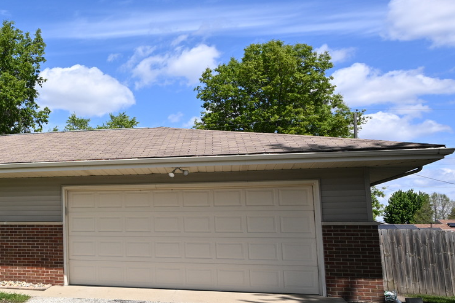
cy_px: 157
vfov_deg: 28.3
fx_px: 602
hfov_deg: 36.2
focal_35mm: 48
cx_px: -26
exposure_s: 1/200
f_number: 10
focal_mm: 14.5
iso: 100
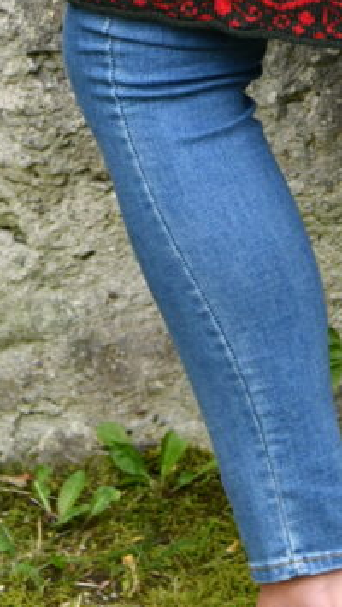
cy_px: -369
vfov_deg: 8.5
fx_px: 3993
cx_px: 433
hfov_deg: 4.9
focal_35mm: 248
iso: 1600
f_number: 8
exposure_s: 1/250
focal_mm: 56
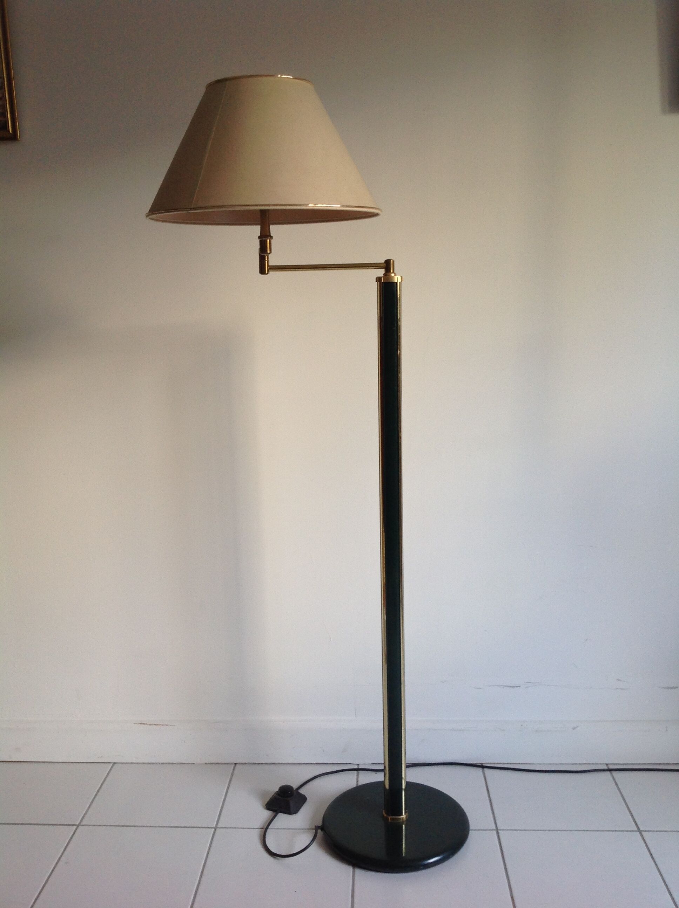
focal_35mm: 35
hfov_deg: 40.6
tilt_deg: -8.4
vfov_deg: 52.7
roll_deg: +0.4
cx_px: 340
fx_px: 918
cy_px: 454
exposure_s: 1/60
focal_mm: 4.28
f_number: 2.4
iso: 80
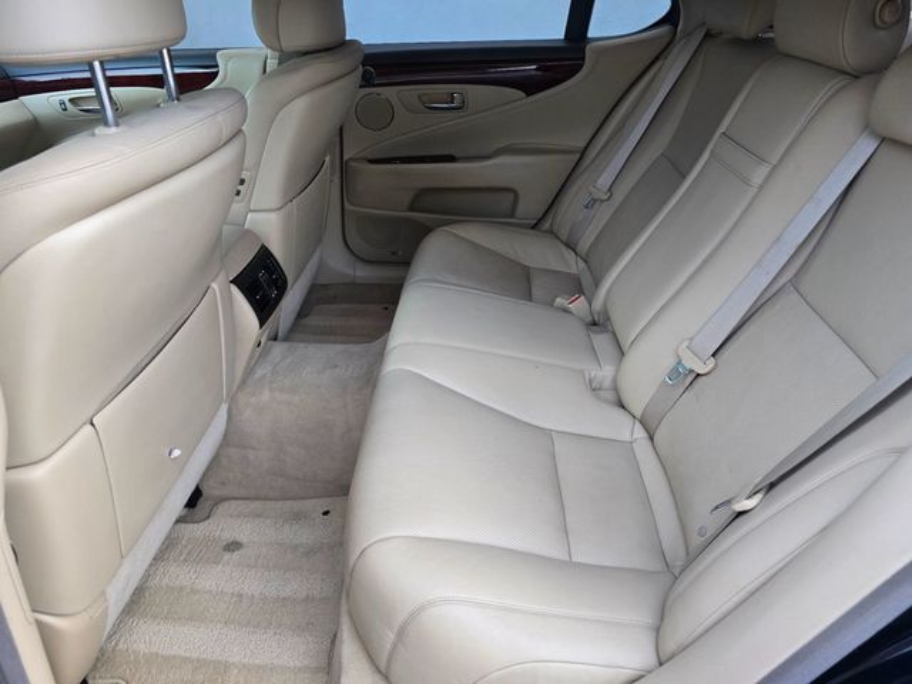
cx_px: 456
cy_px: 342
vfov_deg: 58.9
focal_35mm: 23
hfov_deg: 73.9
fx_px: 606
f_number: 1.7
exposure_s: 1/120
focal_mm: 6.3
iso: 400
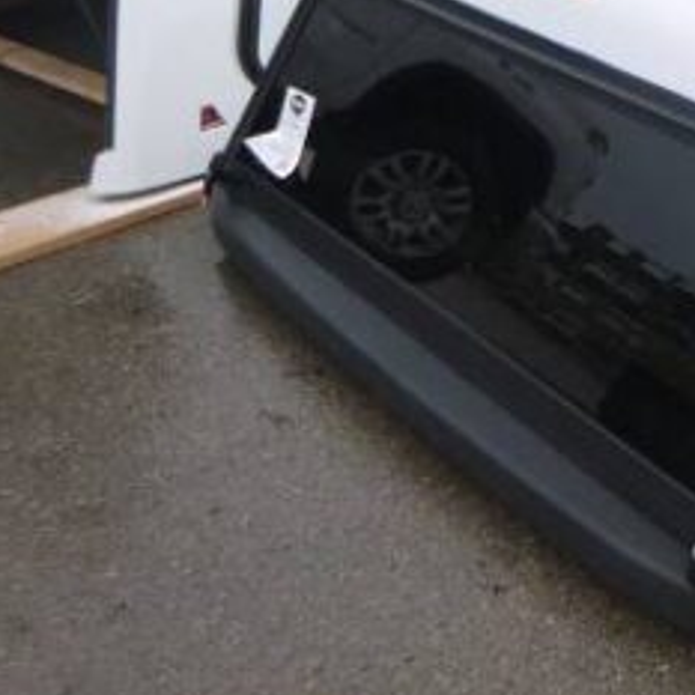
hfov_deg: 26.1
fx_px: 1295
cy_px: 218
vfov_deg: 29.8
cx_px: 880
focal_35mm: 57
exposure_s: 1/200
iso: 100
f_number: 3.9
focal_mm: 4.5
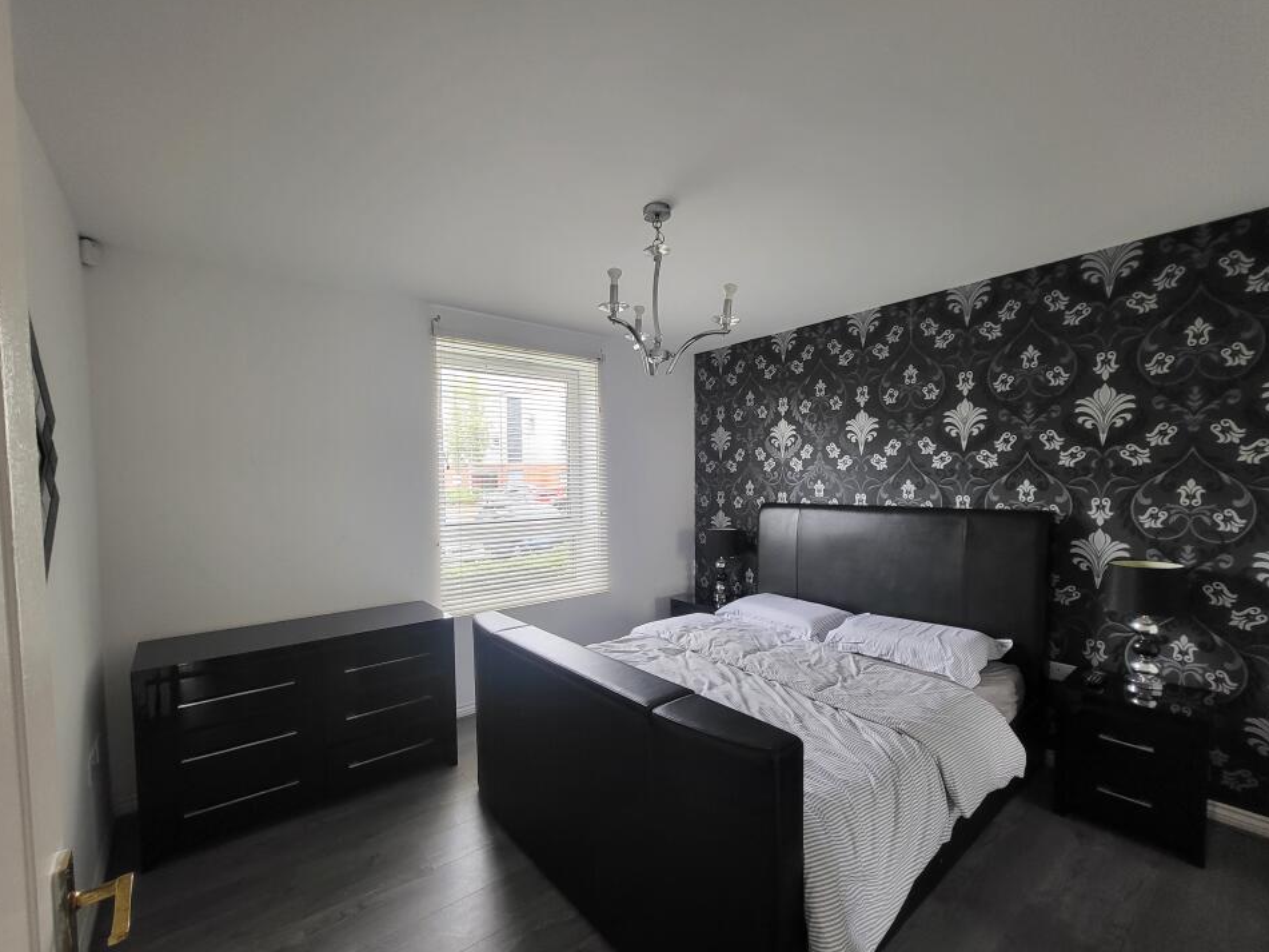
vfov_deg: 85.6
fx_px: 513
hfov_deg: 101.9
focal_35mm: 14
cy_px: 503
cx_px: 590
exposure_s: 1/50
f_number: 2.2
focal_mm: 1.74
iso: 160
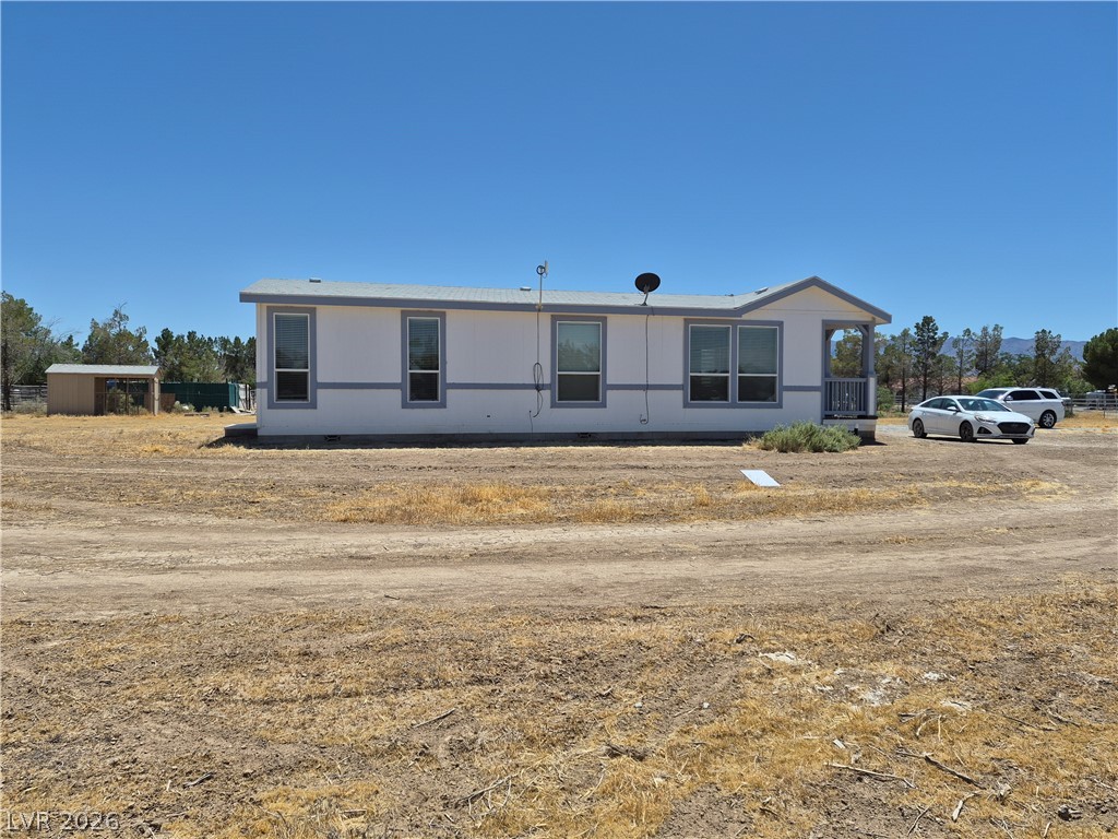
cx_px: 559
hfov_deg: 73.9
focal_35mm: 23
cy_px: 420
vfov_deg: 58.9
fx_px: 743
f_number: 1.8
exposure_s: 1/7696
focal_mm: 5.4
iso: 64
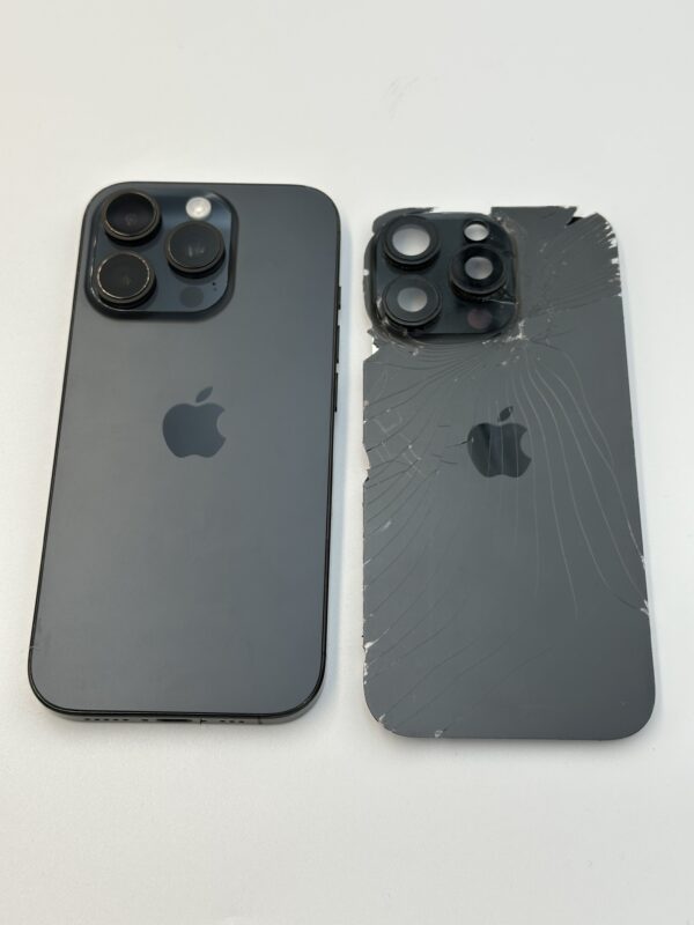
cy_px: 462
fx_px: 1283
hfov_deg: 30.3
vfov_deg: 39.7
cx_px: 347
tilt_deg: -68.6
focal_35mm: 48
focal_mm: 6.86
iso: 64
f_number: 1.78
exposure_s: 1/167
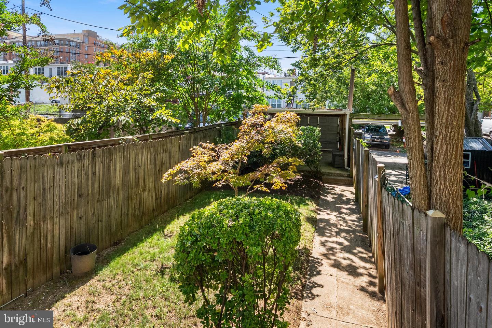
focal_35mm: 20
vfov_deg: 62.0
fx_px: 273
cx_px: 246
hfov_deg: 84.0
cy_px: 164
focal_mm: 20
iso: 640
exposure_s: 1/400
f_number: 8
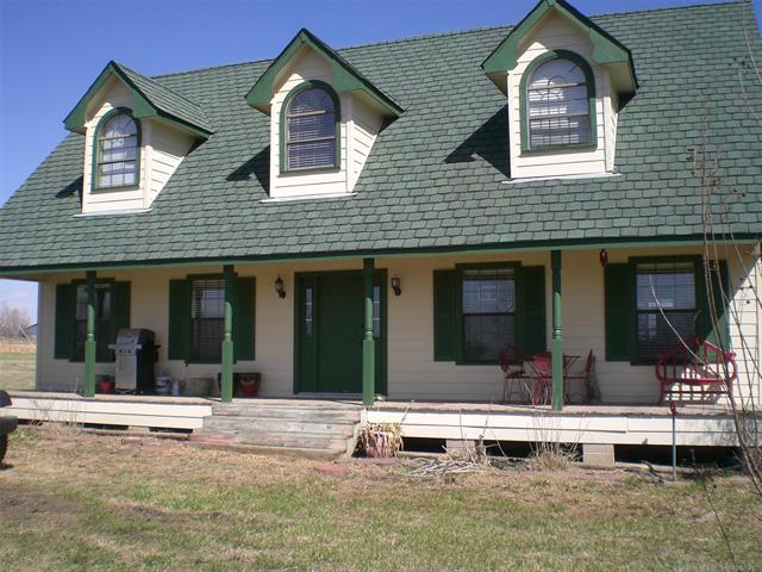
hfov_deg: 49.0
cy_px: 286
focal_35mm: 38
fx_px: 836
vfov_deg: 37.7
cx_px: 381
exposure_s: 1/500
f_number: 4.4
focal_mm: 6.3
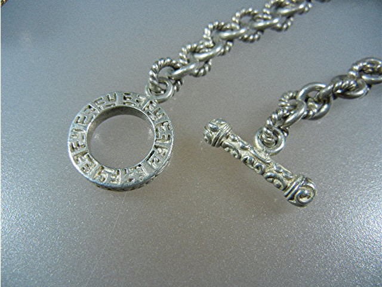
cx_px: 191
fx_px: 331
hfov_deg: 60.0
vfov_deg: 46.8
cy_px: 144
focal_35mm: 30
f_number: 3.5
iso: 296
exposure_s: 1/56.3
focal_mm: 5.4
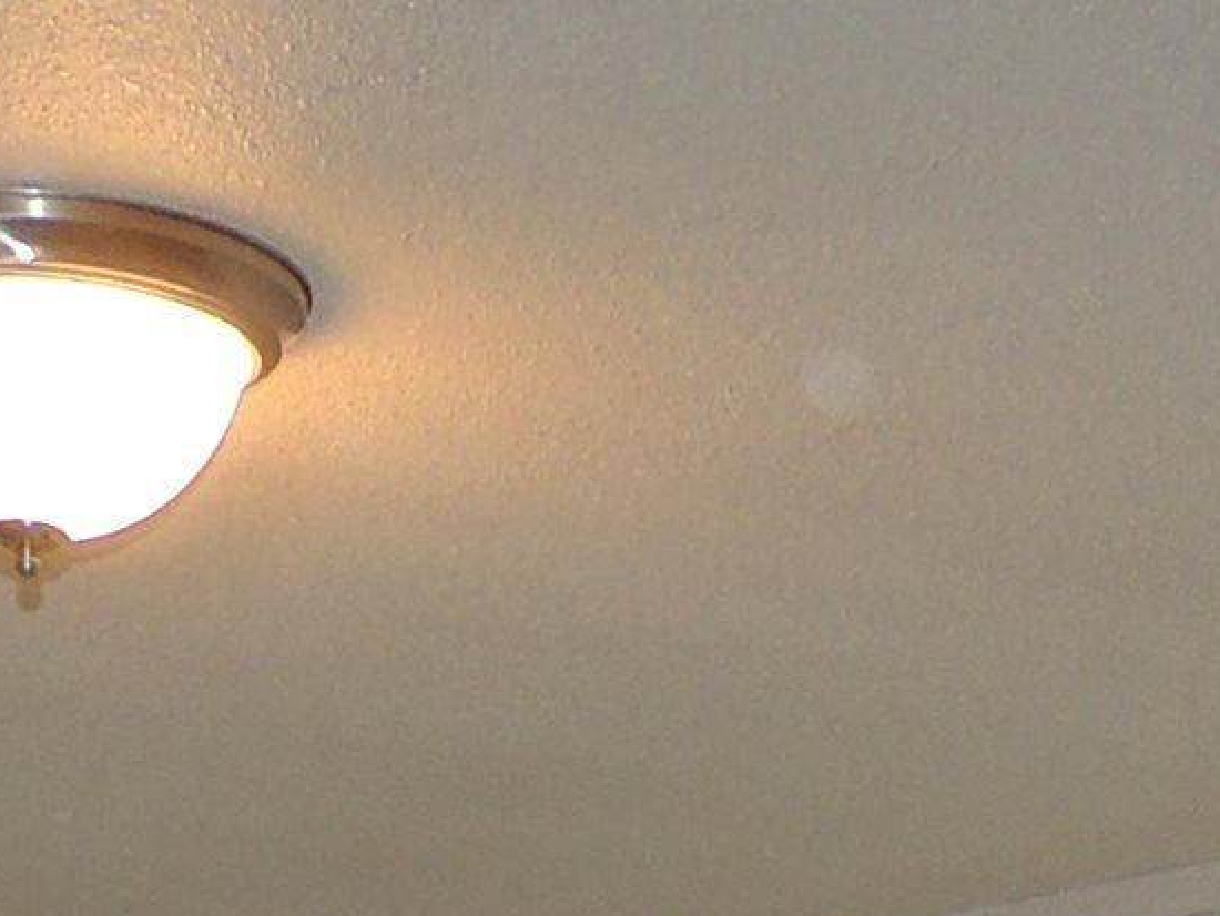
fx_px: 4725
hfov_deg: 14.7
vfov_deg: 9.4
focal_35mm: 134
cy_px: 2431
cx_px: 750
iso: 200
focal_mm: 4.3
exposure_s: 1/30
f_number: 3
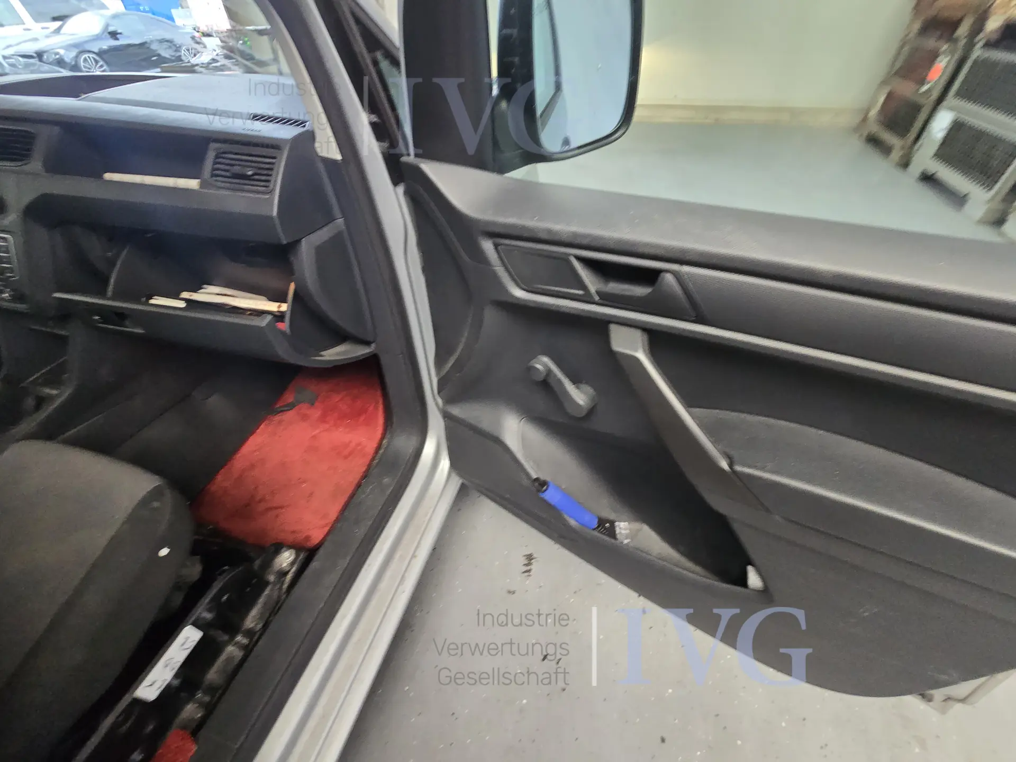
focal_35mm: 13
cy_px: 381
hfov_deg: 106.2
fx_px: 382
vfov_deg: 89.9
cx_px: 508
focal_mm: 2.2
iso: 250
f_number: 2.2
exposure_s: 1/50
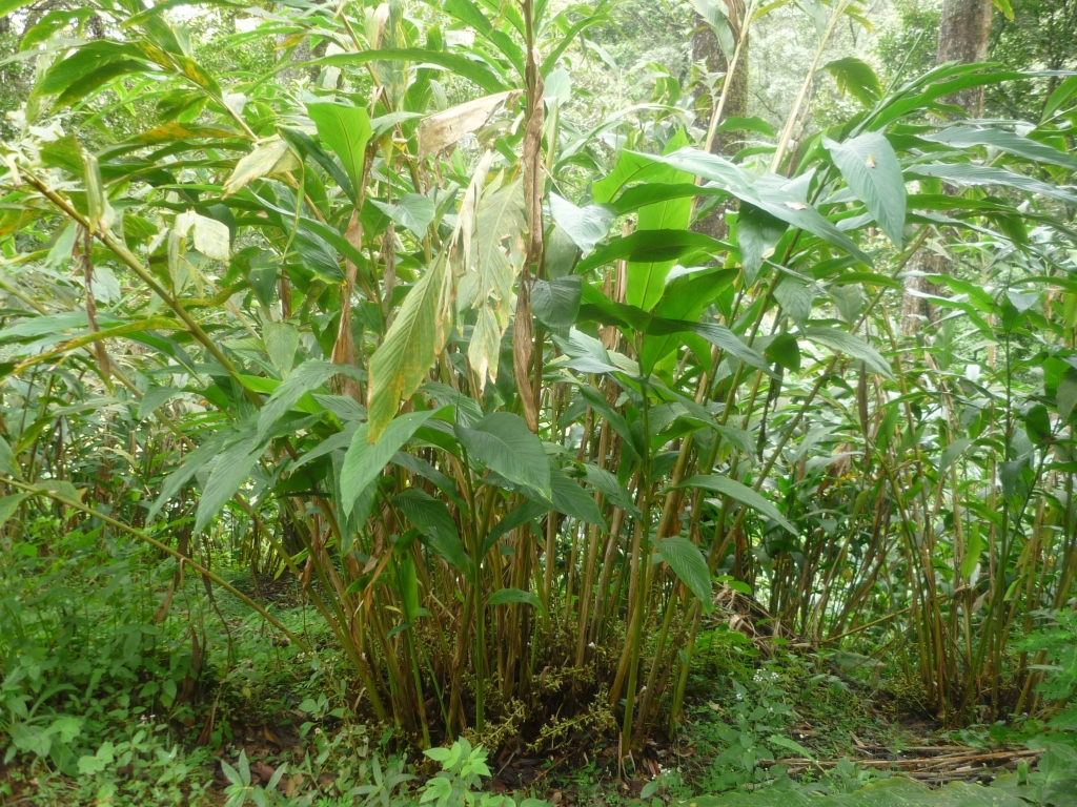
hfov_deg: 55.4
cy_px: 404
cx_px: 538
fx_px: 1027
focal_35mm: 33
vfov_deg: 42.9
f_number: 2.8
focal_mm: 5.5
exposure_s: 1/30
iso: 125
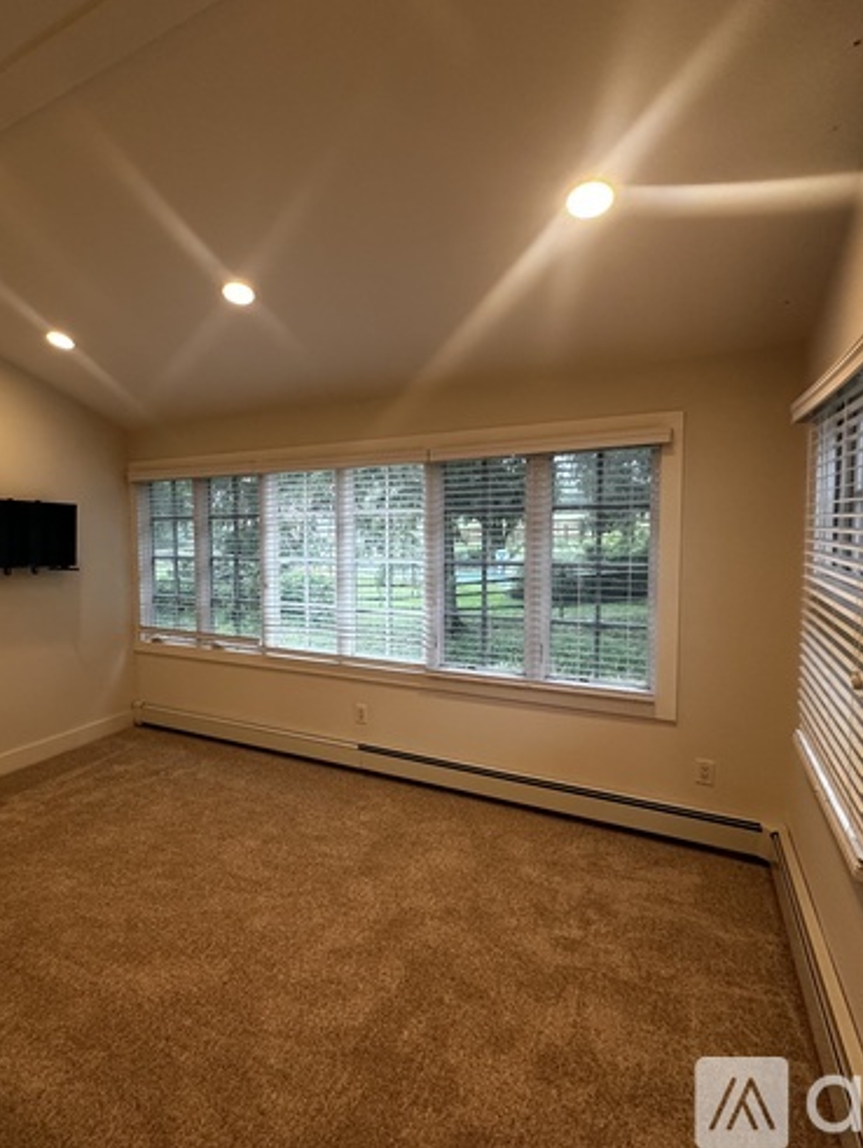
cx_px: 294
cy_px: 566
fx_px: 631
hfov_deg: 67.0
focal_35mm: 19
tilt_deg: -3.0
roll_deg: +0.2
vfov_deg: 84.6
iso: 200
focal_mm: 2.22
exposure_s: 1/60
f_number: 2.2
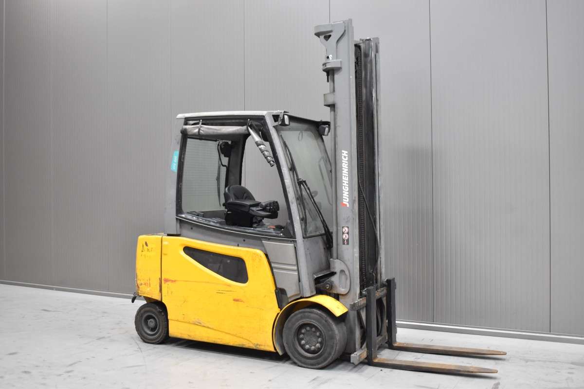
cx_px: 292
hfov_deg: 53.1
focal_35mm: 36
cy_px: 194
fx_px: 584
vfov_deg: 36.9
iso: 1600
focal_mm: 24
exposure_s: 1/40
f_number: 4.5
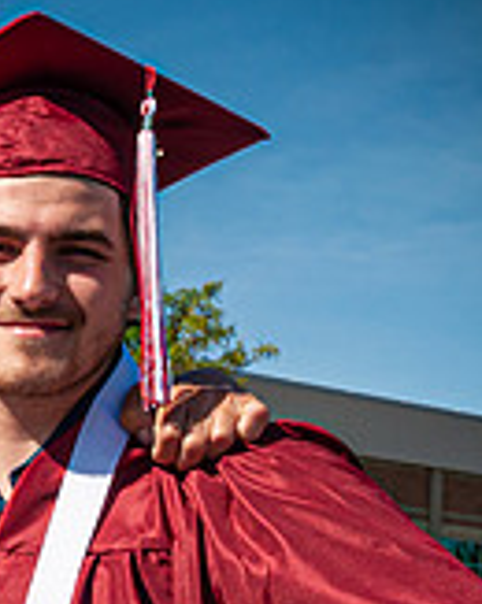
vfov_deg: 14.5
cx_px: -19
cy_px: 686
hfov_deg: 11.8
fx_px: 2305
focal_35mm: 129
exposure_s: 1/400
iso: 200
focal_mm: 22
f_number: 10
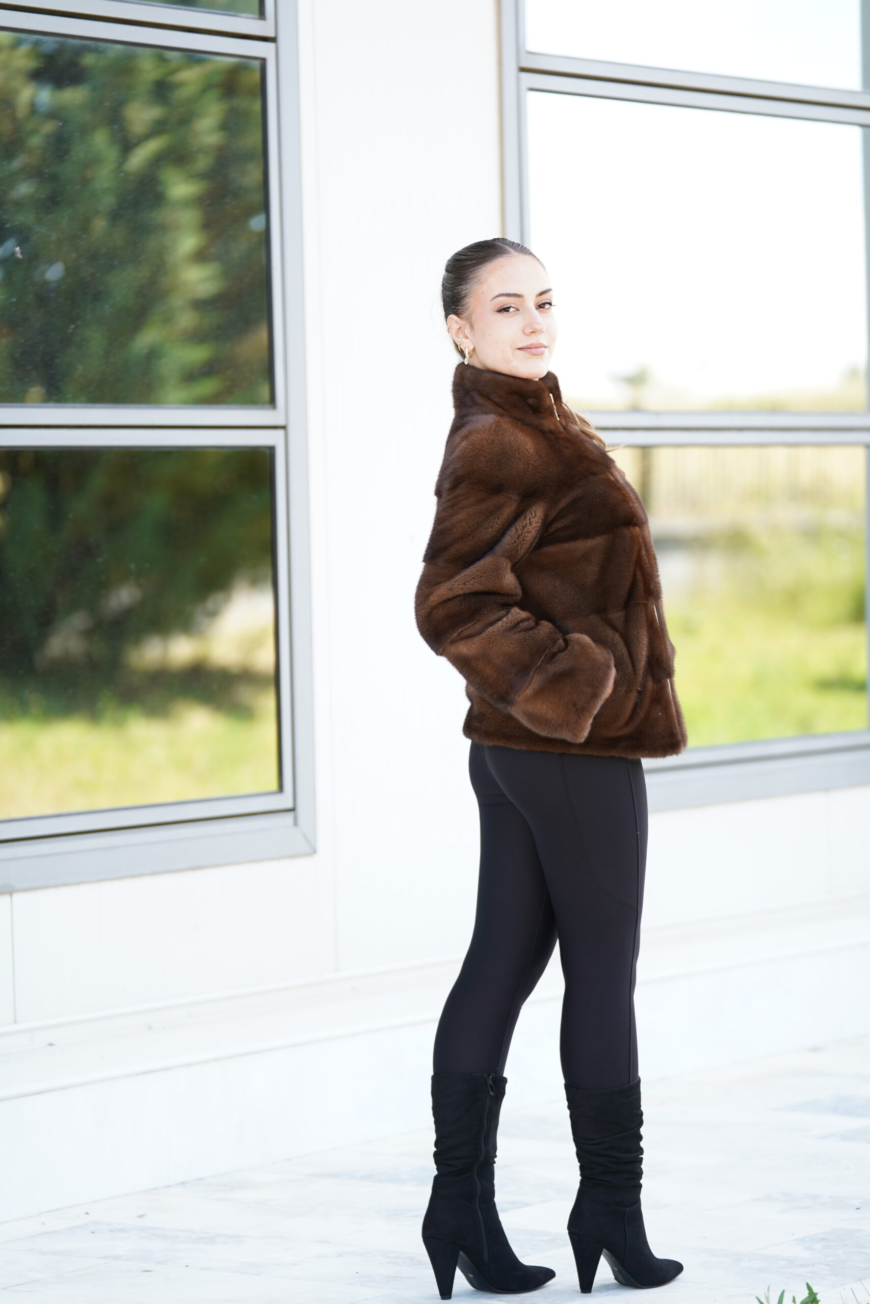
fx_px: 4458
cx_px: 435
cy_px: 652
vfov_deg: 16.7
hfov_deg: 11.1
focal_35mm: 123
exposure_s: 1/250
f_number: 2.8
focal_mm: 123
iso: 200
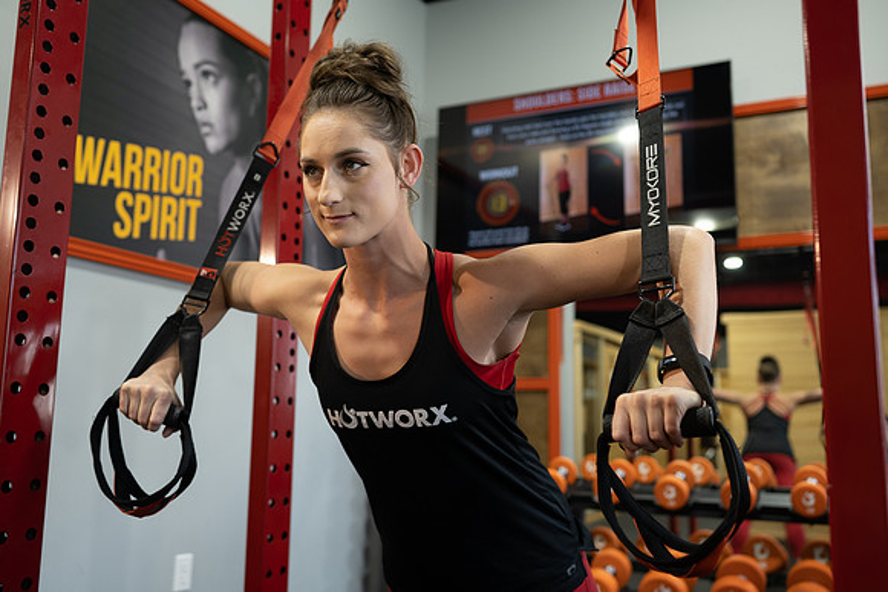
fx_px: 863
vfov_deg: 37.9
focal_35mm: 35
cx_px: 444
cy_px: 296
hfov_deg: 54.4
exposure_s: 1/125
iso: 200
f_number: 2.8
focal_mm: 35
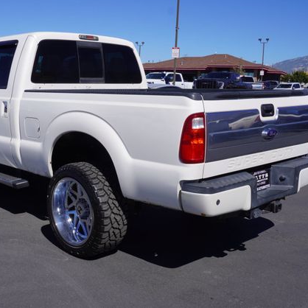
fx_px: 433
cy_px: 152
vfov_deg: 39.2
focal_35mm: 43
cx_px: 111
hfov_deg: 38.8
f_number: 10
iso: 100
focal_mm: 22
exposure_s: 1/250
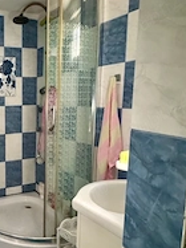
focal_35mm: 30
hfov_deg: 39.6
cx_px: -11
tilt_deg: -6.5
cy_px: 126
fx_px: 215
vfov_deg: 60.0
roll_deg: +0.7
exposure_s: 1/40
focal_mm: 2.22
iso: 1600
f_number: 2.2
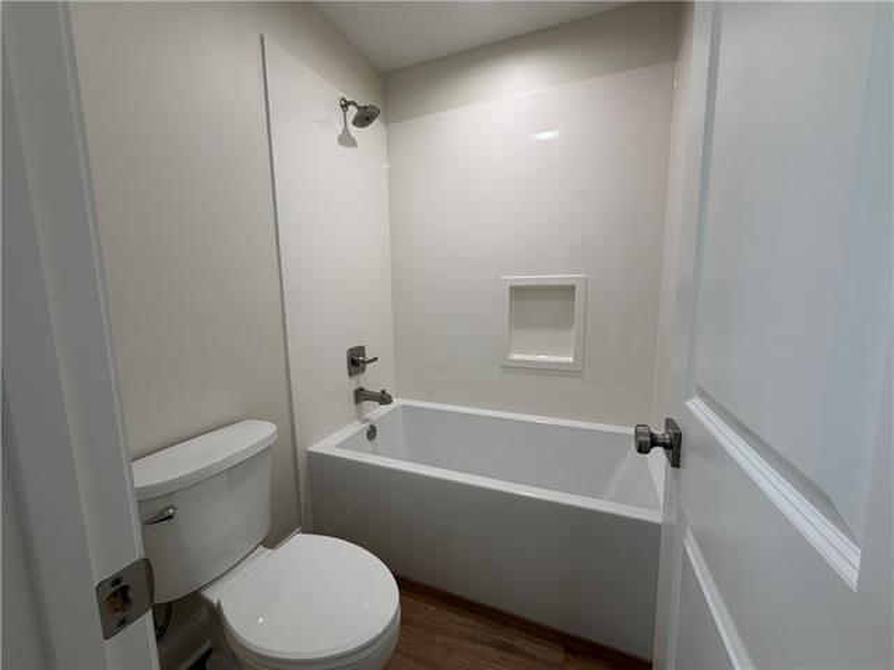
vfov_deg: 85.7
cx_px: 447
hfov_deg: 102.1
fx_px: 362
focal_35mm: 14
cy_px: 335
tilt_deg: -6.9
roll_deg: +1.0
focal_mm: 2.22
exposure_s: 1/120
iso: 100
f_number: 2.2
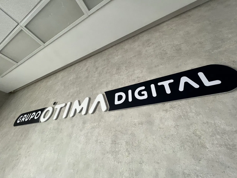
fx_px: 89
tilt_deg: +35.5
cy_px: 89
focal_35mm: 13
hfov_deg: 106.2
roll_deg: -2.6
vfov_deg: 89.9
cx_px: 118
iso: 200
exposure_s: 1/120
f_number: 1.8
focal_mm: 1.57
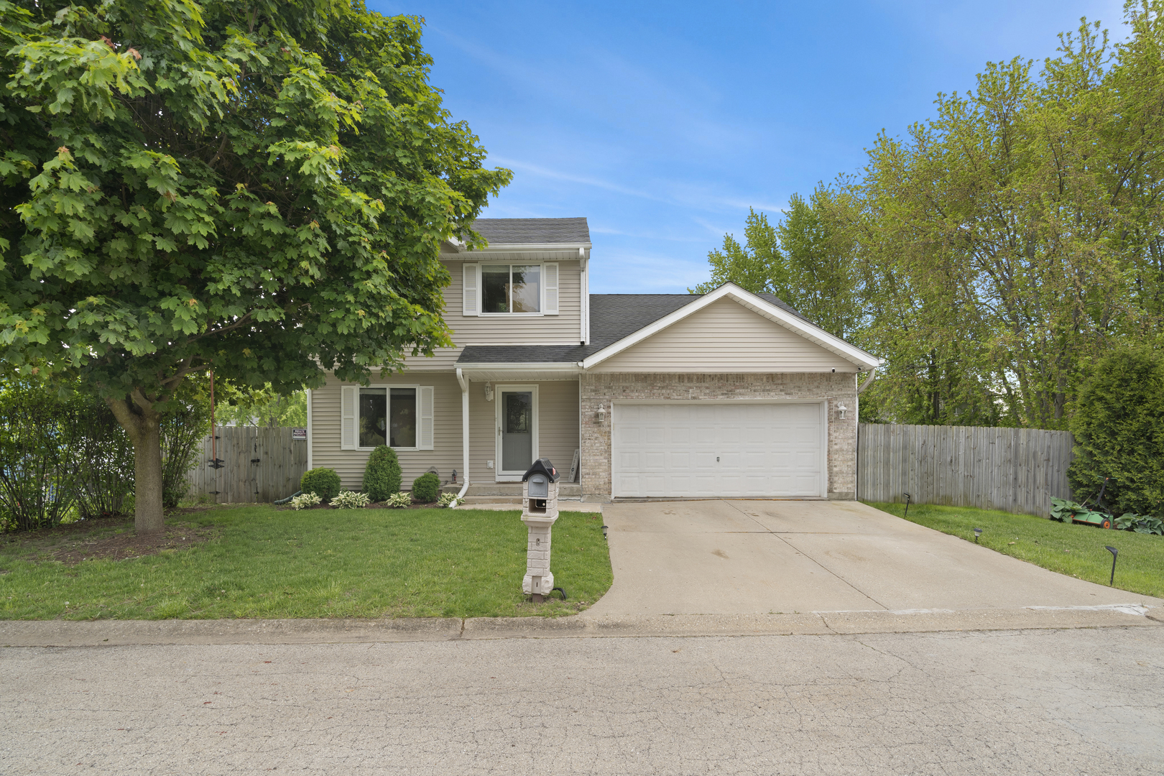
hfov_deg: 96.7
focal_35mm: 16
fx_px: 517
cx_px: 582
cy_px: 388
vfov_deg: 73.7
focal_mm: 16
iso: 400
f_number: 9
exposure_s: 1/30
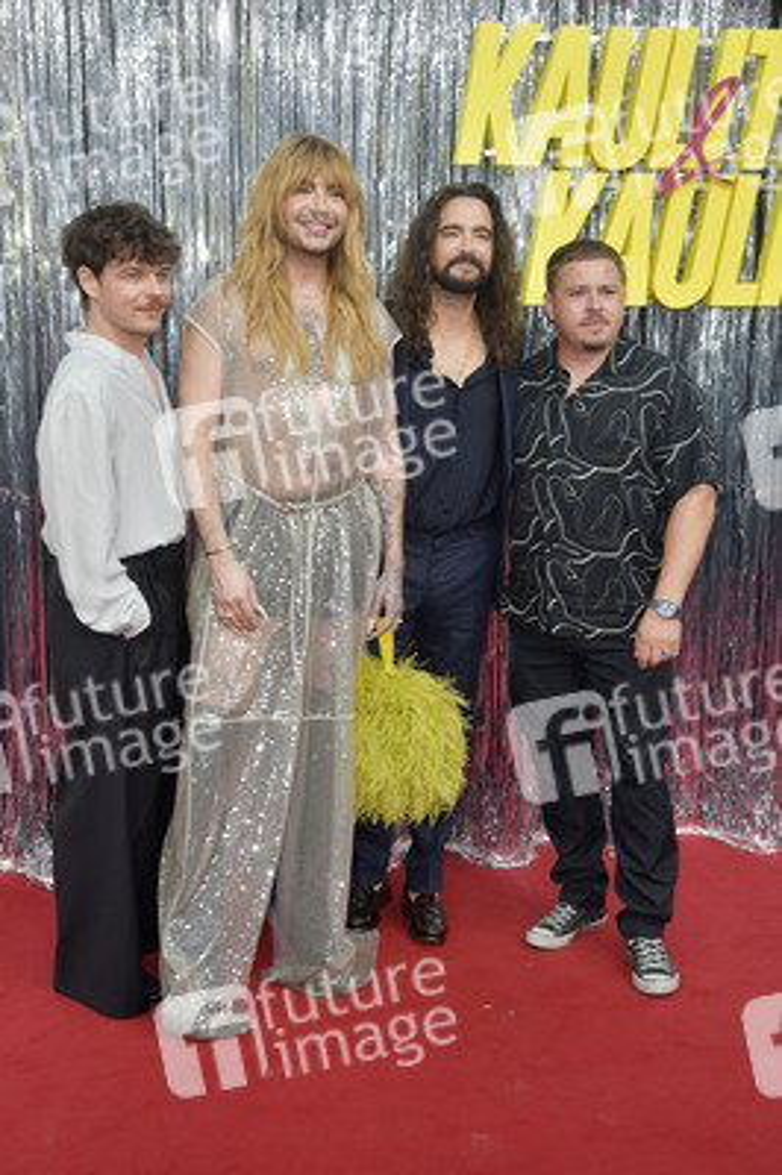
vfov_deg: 44.5
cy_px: 588
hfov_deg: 30.5
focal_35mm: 44
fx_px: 1436
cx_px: 391
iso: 640
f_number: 6.3
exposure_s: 1/200
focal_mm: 44
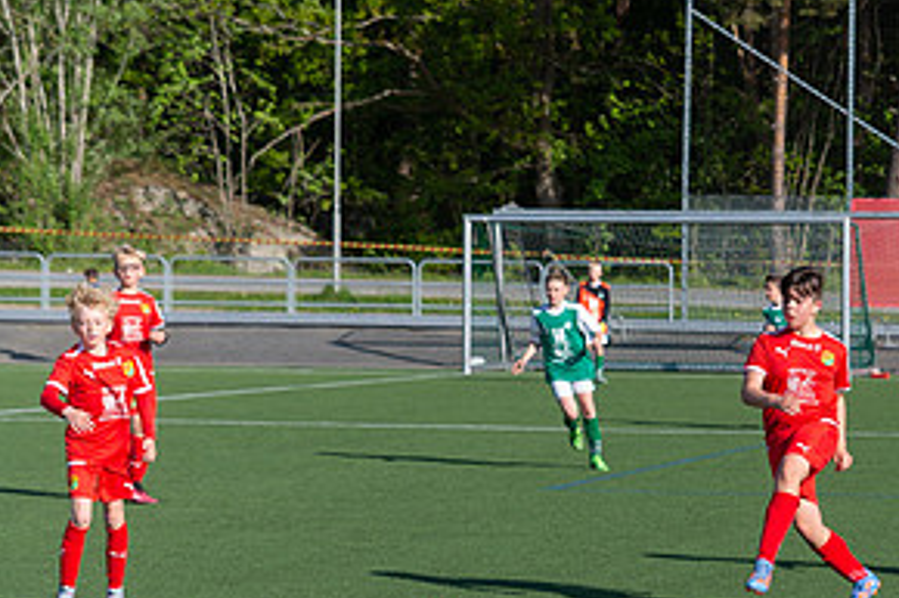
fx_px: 3968
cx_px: 787
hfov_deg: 12.8
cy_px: 557
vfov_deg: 8.6
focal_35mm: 159
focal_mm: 70
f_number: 3.2
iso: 160
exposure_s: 1/1250
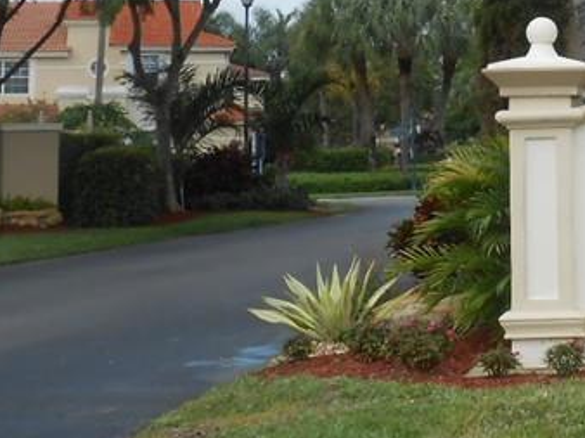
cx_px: 704
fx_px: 1537
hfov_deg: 20.2
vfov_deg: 15.9
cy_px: -5
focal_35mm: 91
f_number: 3.8
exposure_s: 1/500
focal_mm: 5.3
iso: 80
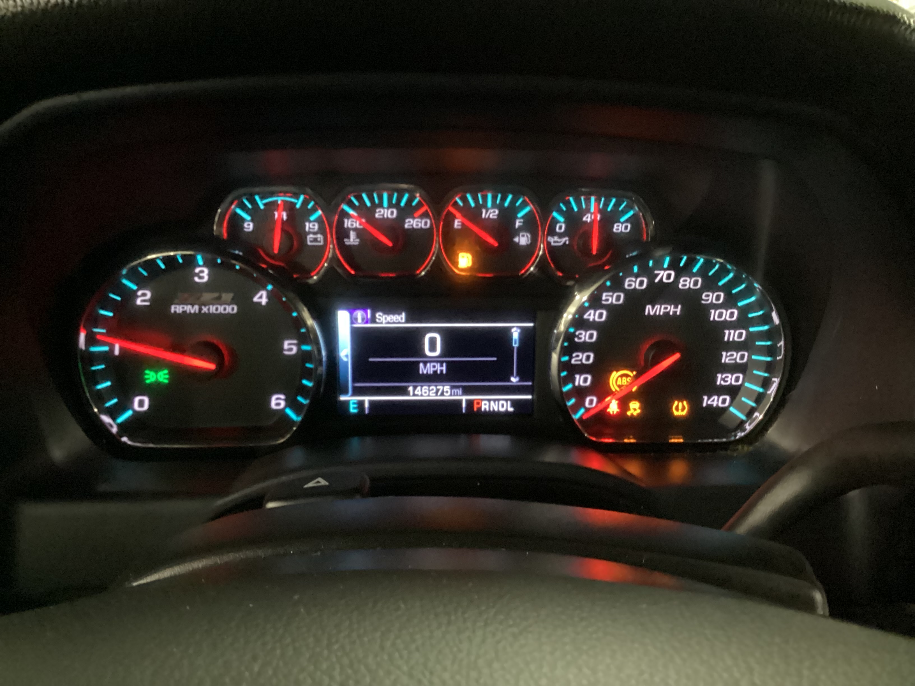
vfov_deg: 45.4
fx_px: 819
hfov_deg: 58.4
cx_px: 458
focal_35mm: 31
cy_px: 343
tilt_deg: -27.4
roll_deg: -3.9
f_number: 2.4
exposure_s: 1/17
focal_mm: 3.3
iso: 800
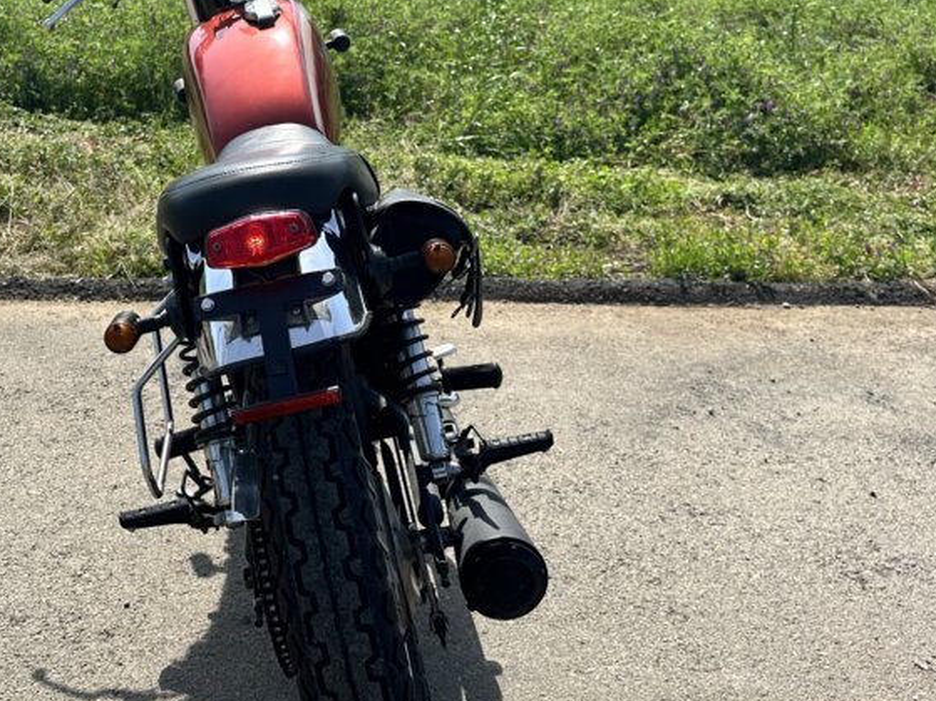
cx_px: 276
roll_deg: -1.1
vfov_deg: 32.7
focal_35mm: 44
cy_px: 256
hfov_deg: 42.1
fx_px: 1189
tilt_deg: -19.0
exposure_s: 1/3356
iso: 80
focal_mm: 6.86
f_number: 1.78
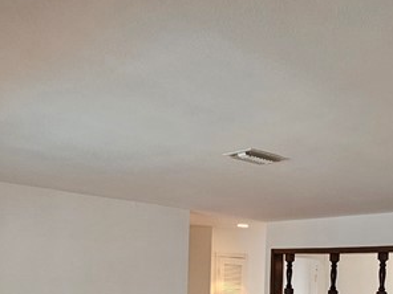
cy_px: 324
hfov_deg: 38.1
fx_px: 511
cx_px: 381
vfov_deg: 29.1
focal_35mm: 45
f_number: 2.2
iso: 100
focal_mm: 2.2
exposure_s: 1/60
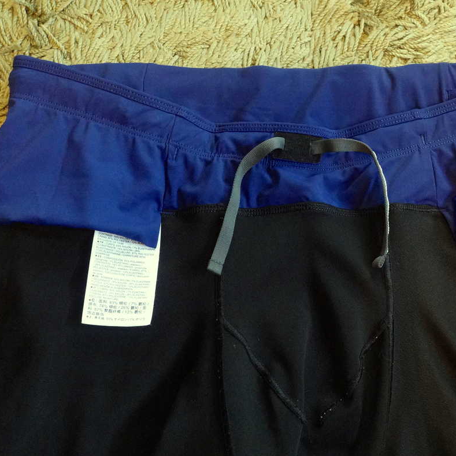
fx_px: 790
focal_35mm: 53
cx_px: 294
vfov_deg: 32.2
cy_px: 227
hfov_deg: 32.0
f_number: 5
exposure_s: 1/15
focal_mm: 14.9
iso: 5000
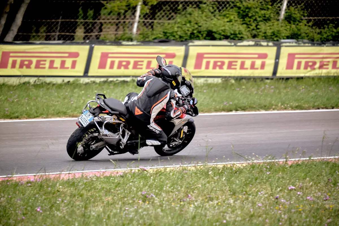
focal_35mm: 300
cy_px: 113
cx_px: 170
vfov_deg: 4.6
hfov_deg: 6.9
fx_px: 2825
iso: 250
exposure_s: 1/1000
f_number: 4.8
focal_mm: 200
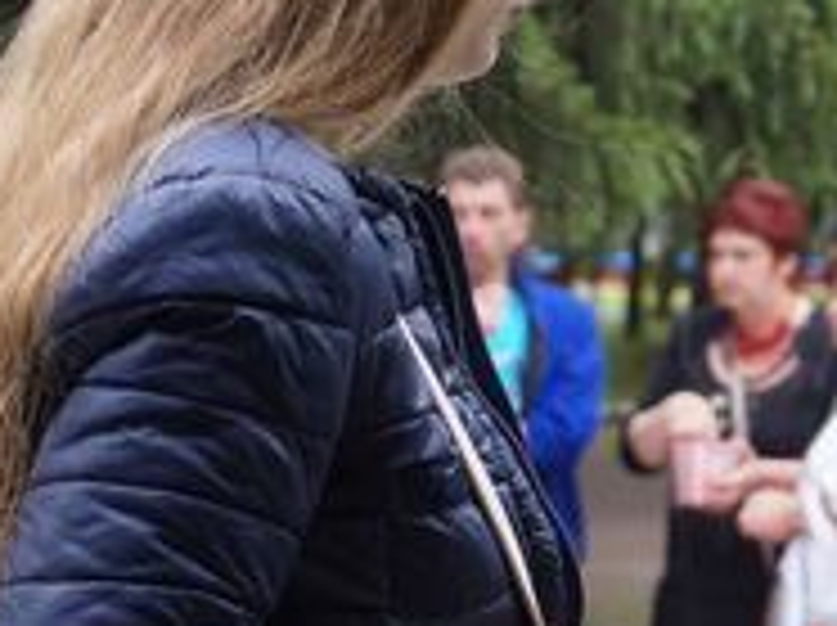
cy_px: 290
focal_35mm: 217
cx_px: 1089
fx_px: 5240
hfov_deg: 9.0
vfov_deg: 6.8
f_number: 4.5
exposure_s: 1/160
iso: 500
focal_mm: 40
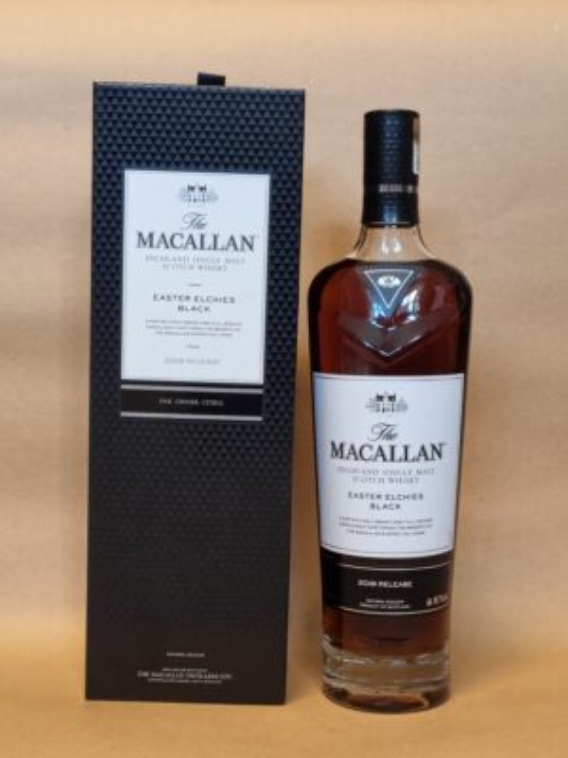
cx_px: 284
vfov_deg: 67.3
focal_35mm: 26
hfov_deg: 53.1
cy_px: 379
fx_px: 569
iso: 250
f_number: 1.8
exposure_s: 1/50
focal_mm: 5.4
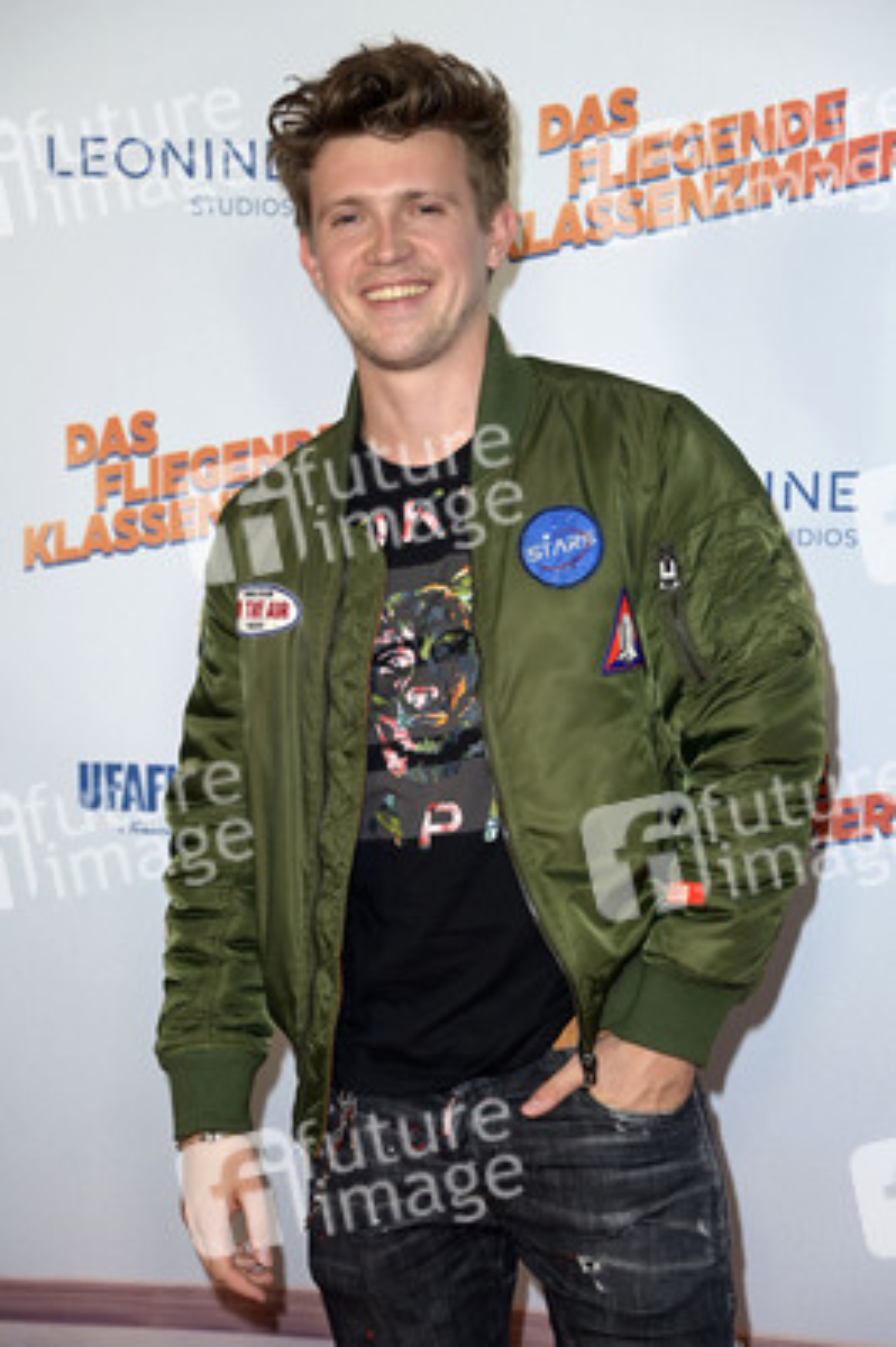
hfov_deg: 13.7
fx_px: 3740
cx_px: 448
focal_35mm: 100
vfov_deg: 20.4
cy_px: 674
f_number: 5.6
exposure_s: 1/250
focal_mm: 100
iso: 640
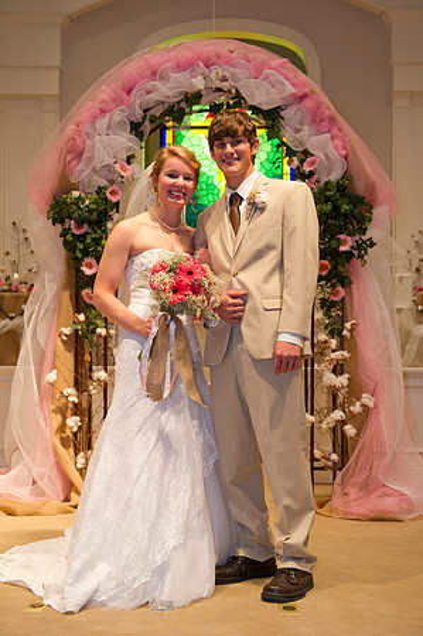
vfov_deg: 41.2
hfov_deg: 28.0
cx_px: 212
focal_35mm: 48
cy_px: 318
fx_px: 848
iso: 1600
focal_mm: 48
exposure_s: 1/125
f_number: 4.5
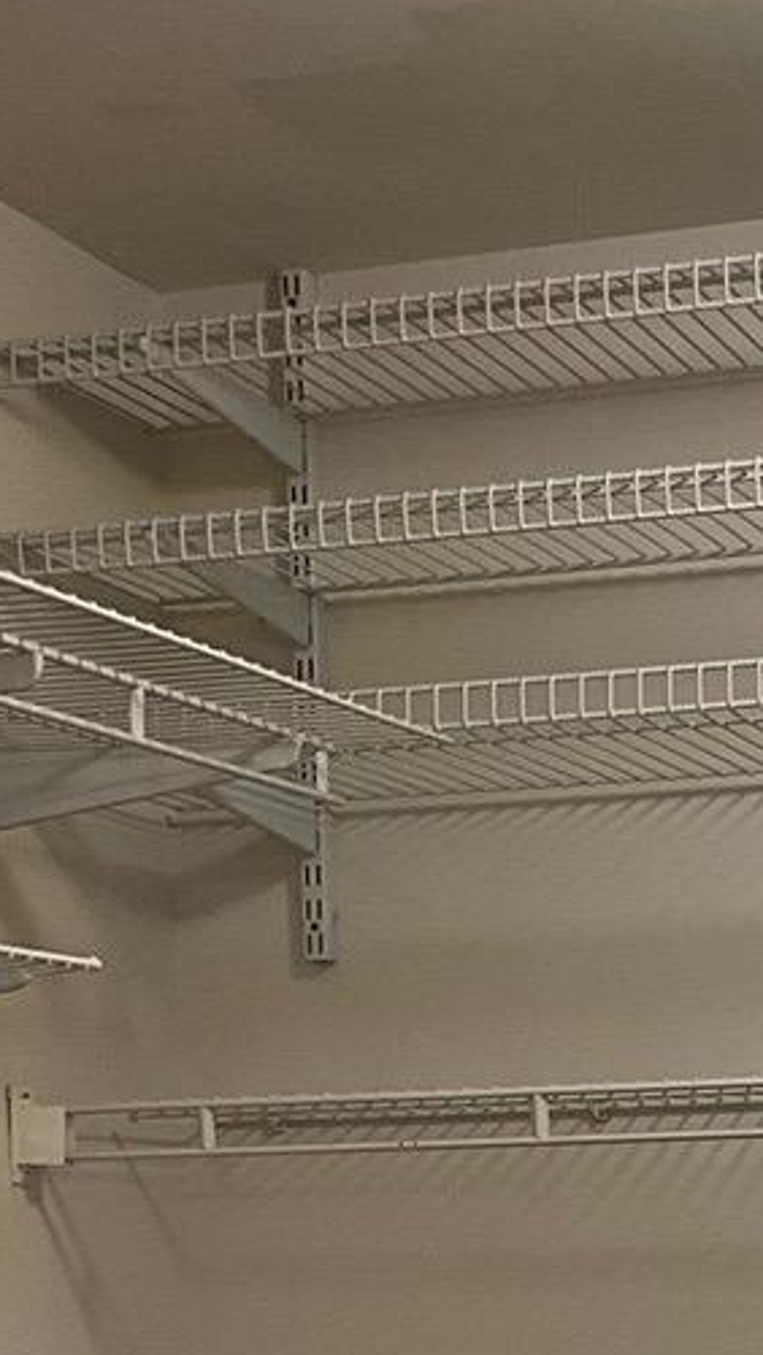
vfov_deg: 22.8
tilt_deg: -3.0
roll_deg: +1.6
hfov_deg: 13.3
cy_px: 1400
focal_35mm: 89
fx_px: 3199
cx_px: 833
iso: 80
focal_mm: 3
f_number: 1.8
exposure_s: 1/60
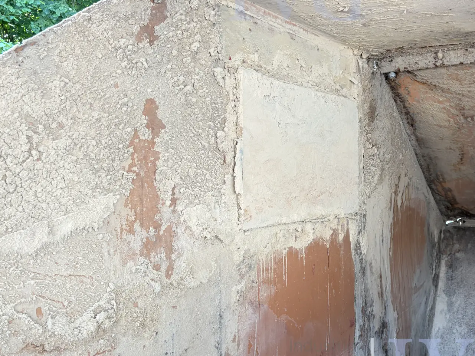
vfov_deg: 36.8
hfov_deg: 47.2
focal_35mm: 39
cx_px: 312
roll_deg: +1.4
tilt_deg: -3.1
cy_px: 179
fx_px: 535
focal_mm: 5.96
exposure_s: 1/122
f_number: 1.6
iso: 100
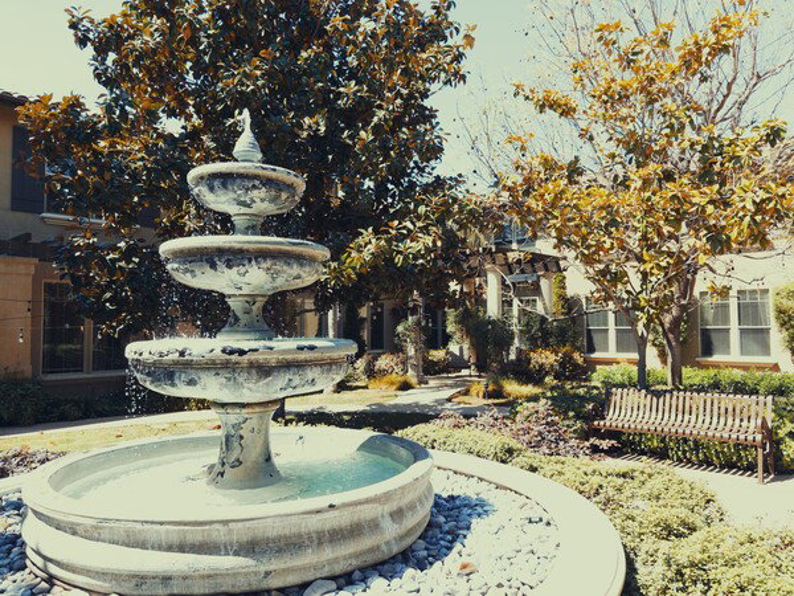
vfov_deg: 53.1
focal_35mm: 26
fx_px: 596
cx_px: 397
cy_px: 298
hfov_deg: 67.3
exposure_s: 1/884
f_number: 1.6
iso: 64
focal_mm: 5.96
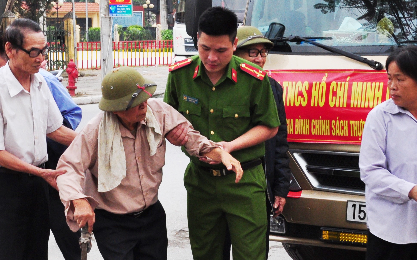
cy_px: 175
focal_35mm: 88
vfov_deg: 14.8
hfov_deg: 23.5
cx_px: 234
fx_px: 1000
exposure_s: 1/125
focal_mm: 26
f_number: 8
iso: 640
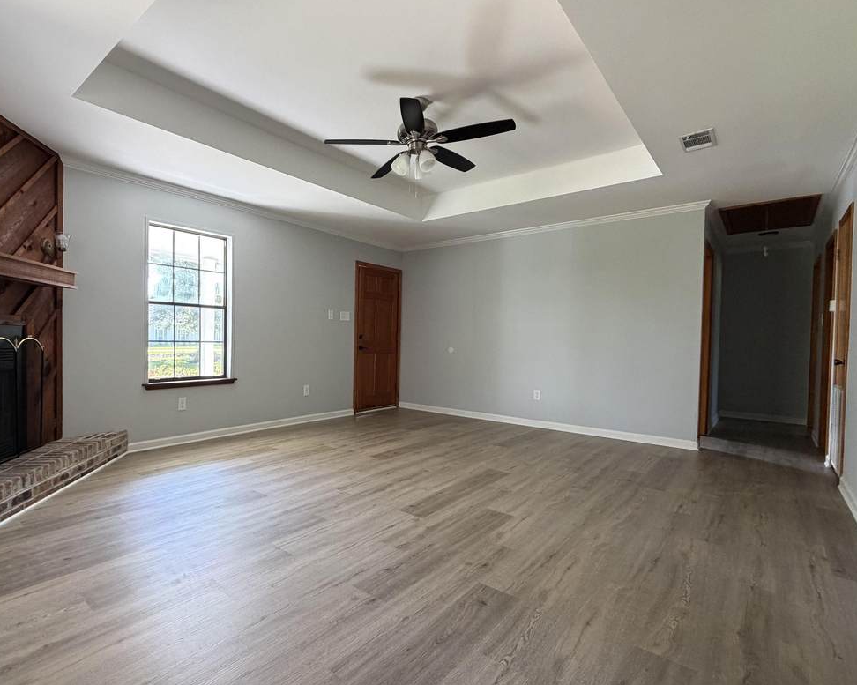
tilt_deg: -1.0
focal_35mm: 18
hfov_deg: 85.4
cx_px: 345
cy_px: 347
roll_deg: -0.8
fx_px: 456
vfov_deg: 73.8
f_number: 2.2
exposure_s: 1/121
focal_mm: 2.22
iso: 320
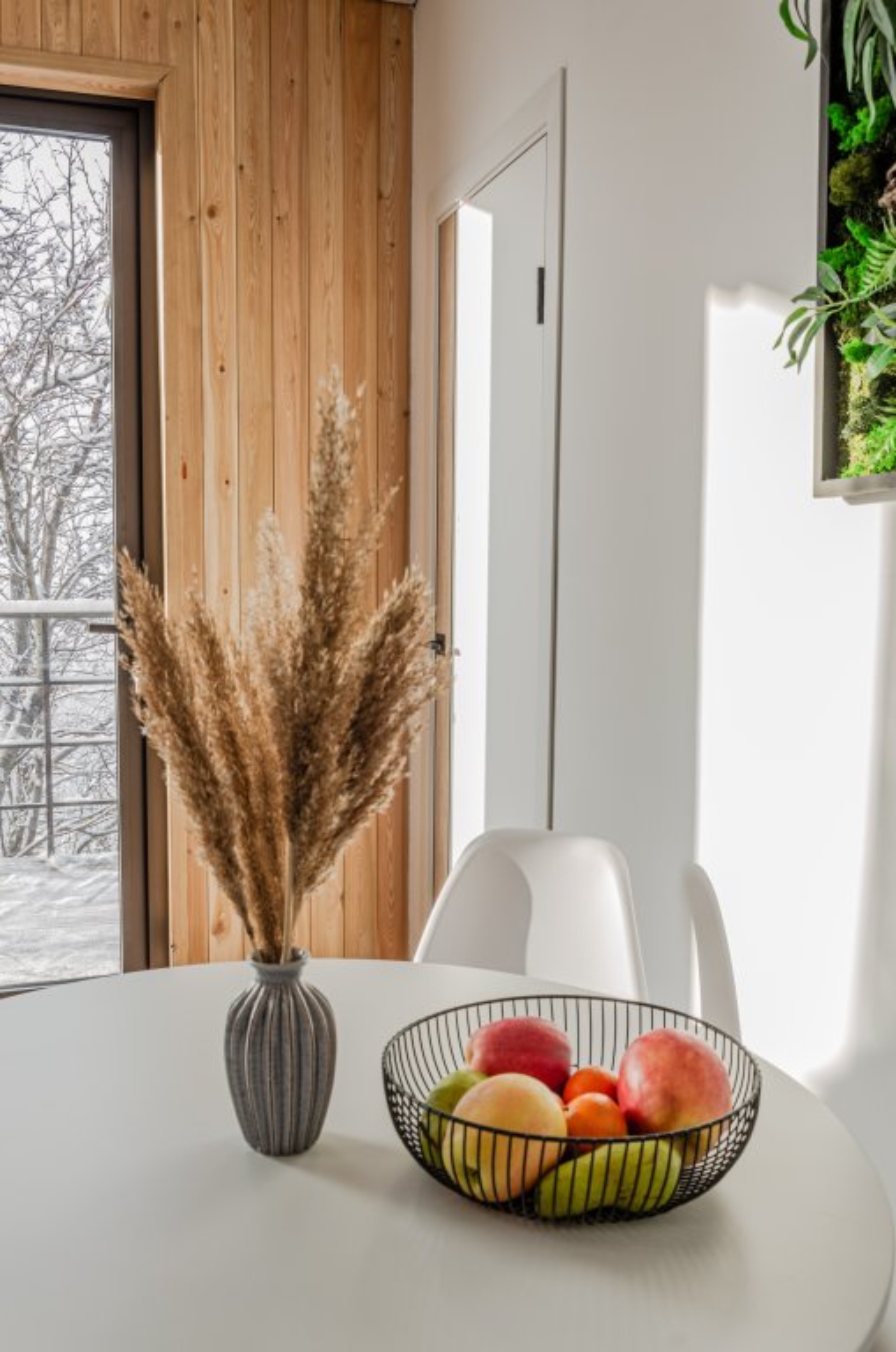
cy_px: 676
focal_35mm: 33
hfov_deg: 39.8
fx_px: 1237
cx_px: 448
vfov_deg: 57.3
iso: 100
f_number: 8
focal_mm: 22
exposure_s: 1/13
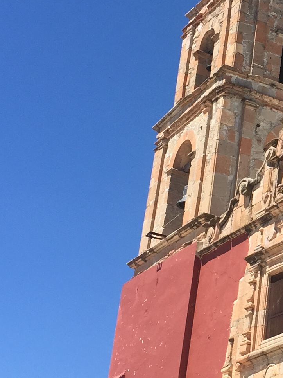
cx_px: 453
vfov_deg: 20.0
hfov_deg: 13.9
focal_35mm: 98
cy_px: 178
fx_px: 1069
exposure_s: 1/1647
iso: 32
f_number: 2.2
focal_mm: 4.15
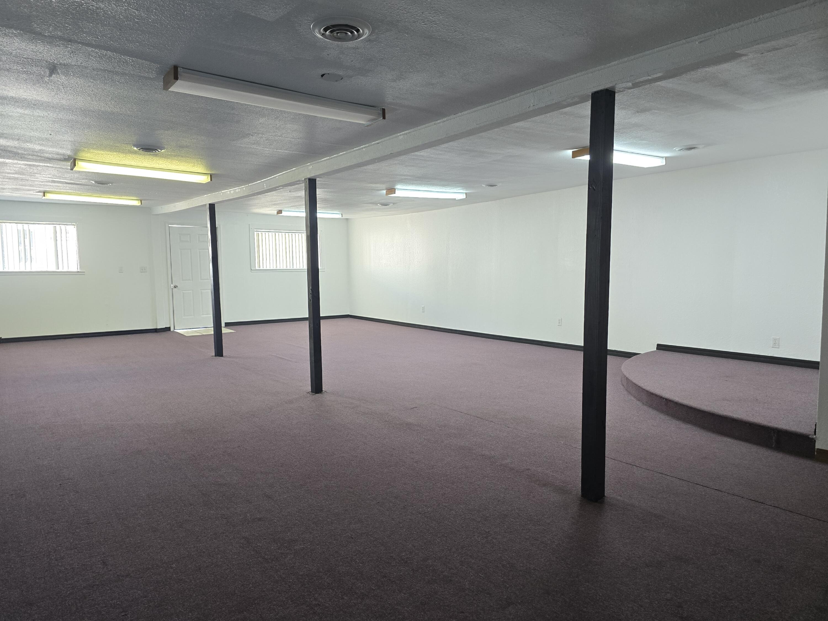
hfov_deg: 73.9
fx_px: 550
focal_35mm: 23
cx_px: 414
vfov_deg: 58.9
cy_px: 310
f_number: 1.7
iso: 320
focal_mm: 6.3
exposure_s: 1/120
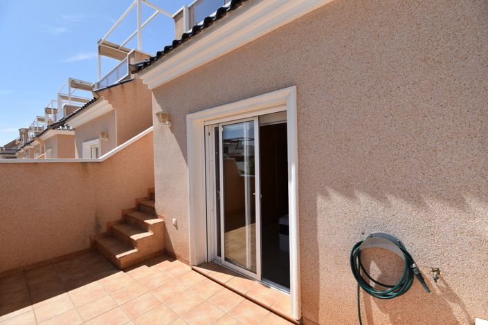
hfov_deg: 100.4
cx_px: 244
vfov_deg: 77.3
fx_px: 203
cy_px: 162
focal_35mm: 15
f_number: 9
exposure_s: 1/320
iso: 100
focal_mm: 10
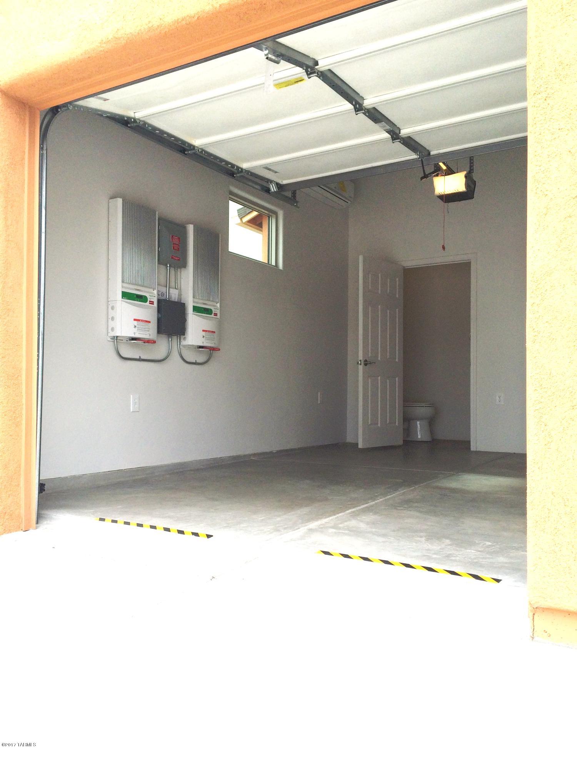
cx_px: 288
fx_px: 645
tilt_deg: +0.6
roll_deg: -0.9
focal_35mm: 29
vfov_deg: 61.7
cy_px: 384
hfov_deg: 48.2
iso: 32
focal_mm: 4.15
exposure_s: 1/873
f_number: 2.2
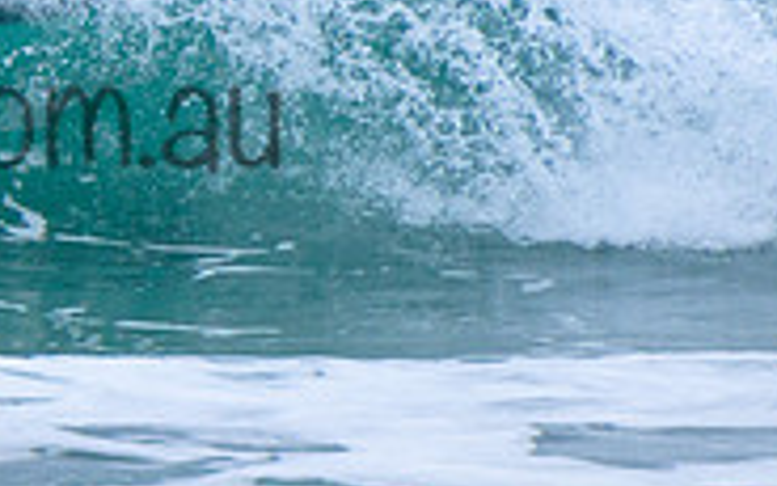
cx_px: -182
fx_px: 37439
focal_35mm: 1768
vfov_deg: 0.7
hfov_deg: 1.2
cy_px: -111
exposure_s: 1/2000
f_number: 5.6
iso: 360
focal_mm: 400
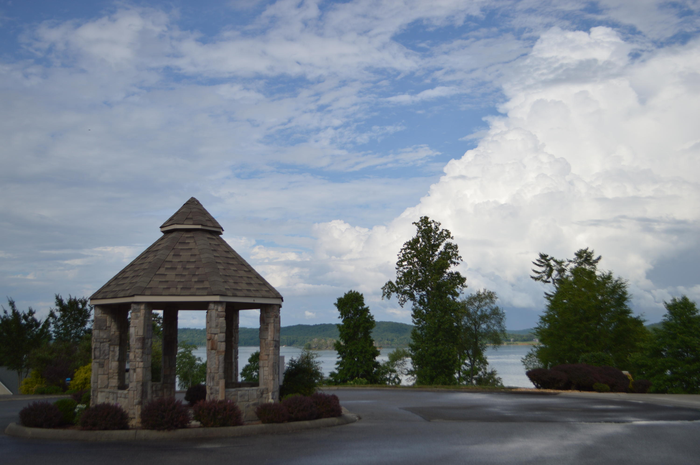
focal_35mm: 39
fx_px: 758
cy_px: 232
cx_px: 350
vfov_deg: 34.1
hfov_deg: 49.6
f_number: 4.2
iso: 100
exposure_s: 1/1600
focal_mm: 26
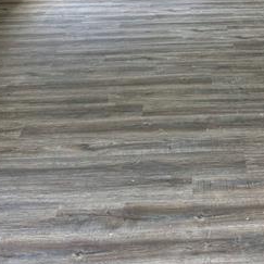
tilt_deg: -7.8
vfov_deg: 23.3
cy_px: -63
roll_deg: +1.2
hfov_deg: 25.5
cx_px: 193
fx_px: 578
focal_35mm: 67
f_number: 1.78
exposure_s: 1/120
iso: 100
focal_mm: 6.86
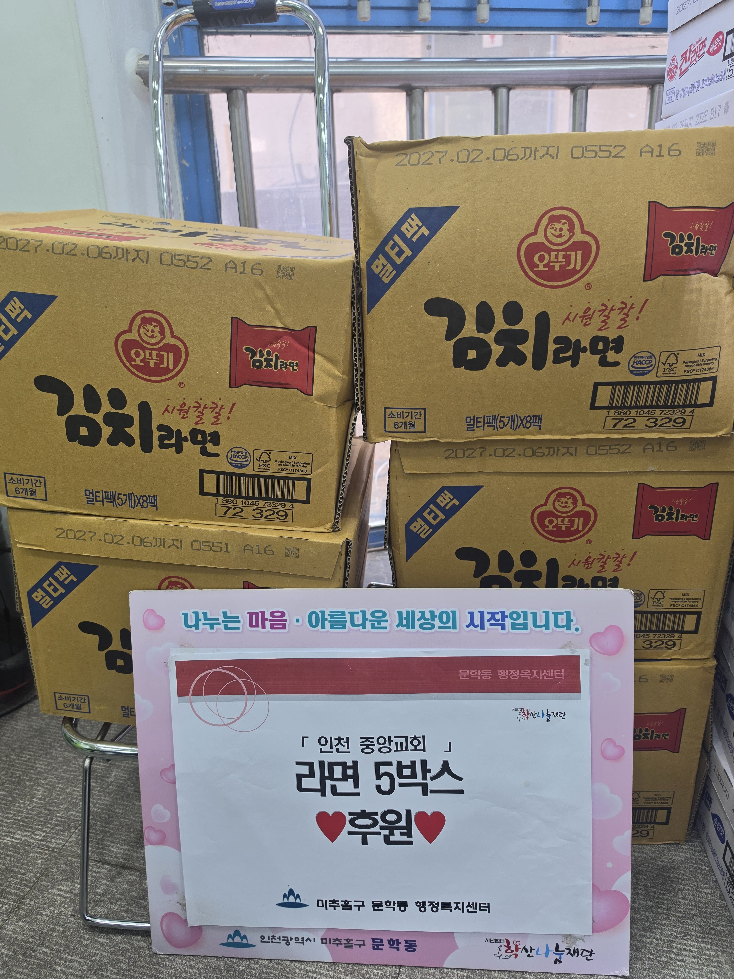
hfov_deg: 58.9
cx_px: 367
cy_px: 490
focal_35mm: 23
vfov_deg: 73.9
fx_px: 650
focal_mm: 6.5
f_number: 1.4
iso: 80
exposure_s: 1/120
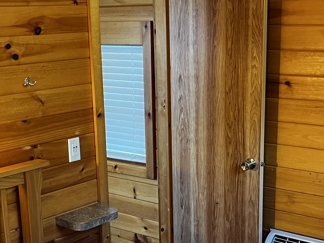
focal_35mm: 67
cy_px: 191
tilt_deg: -17.1
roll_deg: +1.3
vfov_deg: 21.7
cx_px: 148
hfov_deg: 29.0
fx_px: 627
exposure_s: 1/60
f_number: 1.5
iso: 160
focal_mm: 5.7
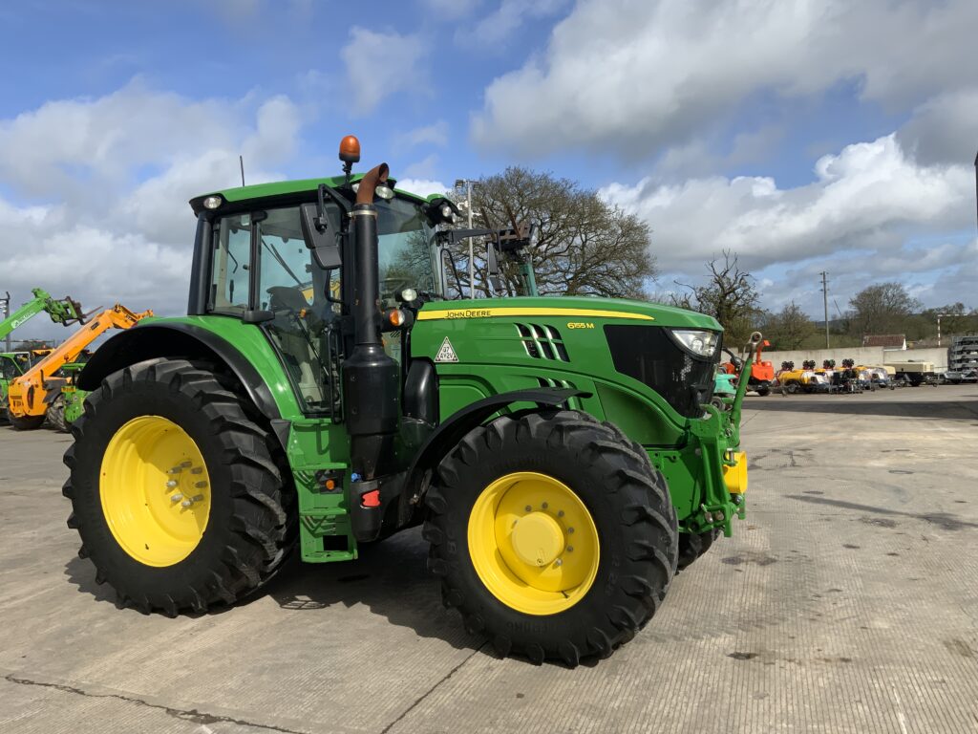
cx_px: 489
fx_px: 819
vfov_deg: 48.2
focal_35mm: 29
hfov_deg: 61.7
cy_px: 367
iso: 16
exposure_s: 1/2427
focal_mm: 3
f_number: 1.8
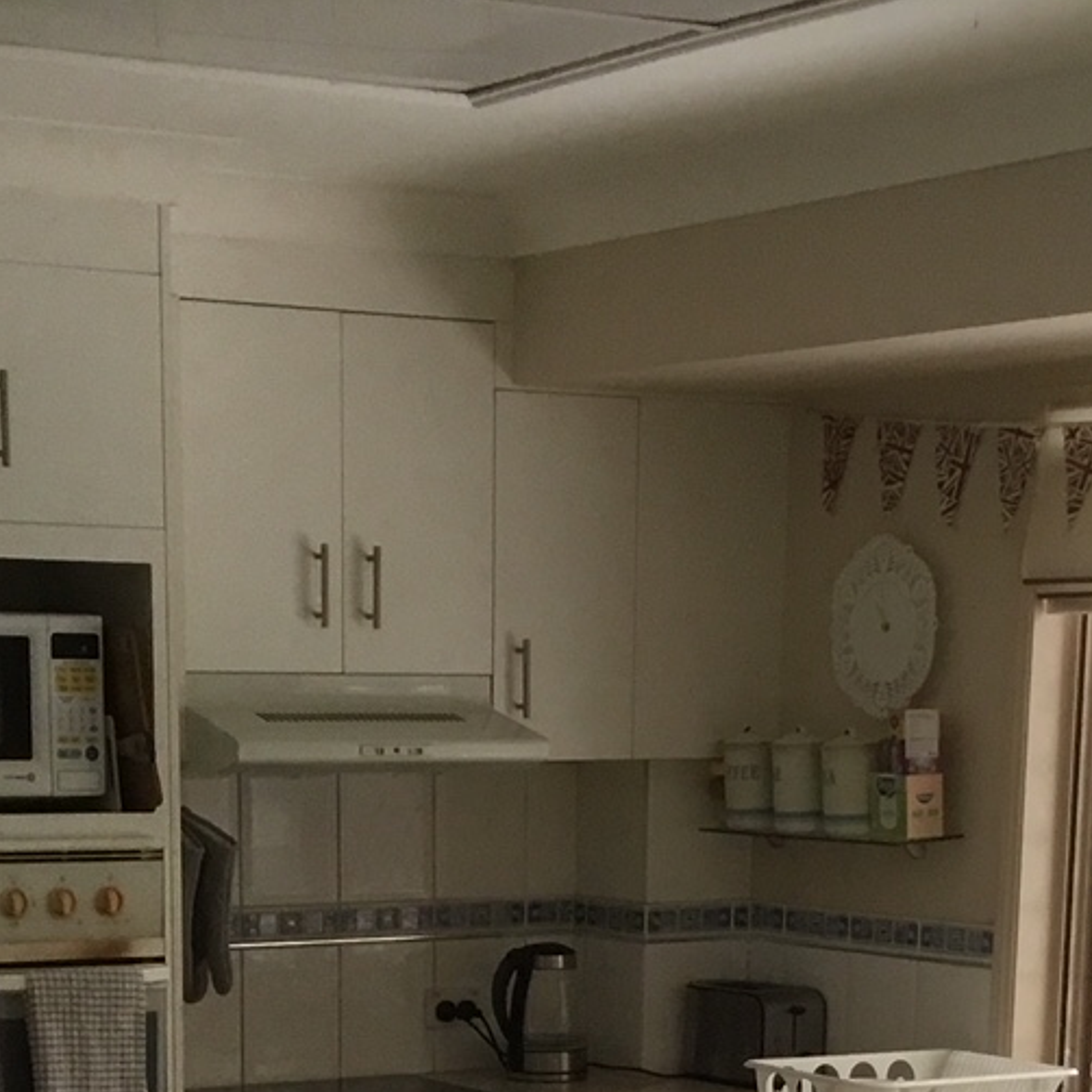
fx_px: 3176
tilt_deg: -11.3
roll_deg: -1.3
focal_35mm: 89
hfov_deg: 19.5
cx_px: 531
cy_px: 1320
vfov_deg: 18.5
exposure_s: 1/33
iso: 50
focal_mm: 3.3
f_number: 2.4
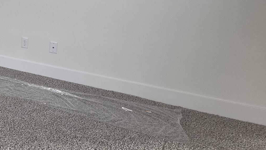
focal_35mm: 42
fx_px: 296
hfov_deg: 34.0
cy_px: 30
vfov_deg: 27.8
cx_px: -83
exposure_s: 1/120
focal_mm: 2.2
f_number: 1.9
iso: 80
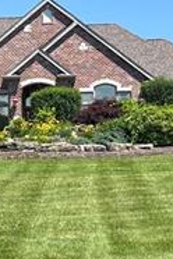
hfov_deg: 8.8
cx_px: -153
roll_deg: -0.1
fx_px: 1074
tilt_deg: +4.4
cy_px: 134
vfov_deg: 13.8
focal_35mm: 149
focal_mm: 5.1
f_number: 1.6
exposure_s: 1/2632
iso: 50
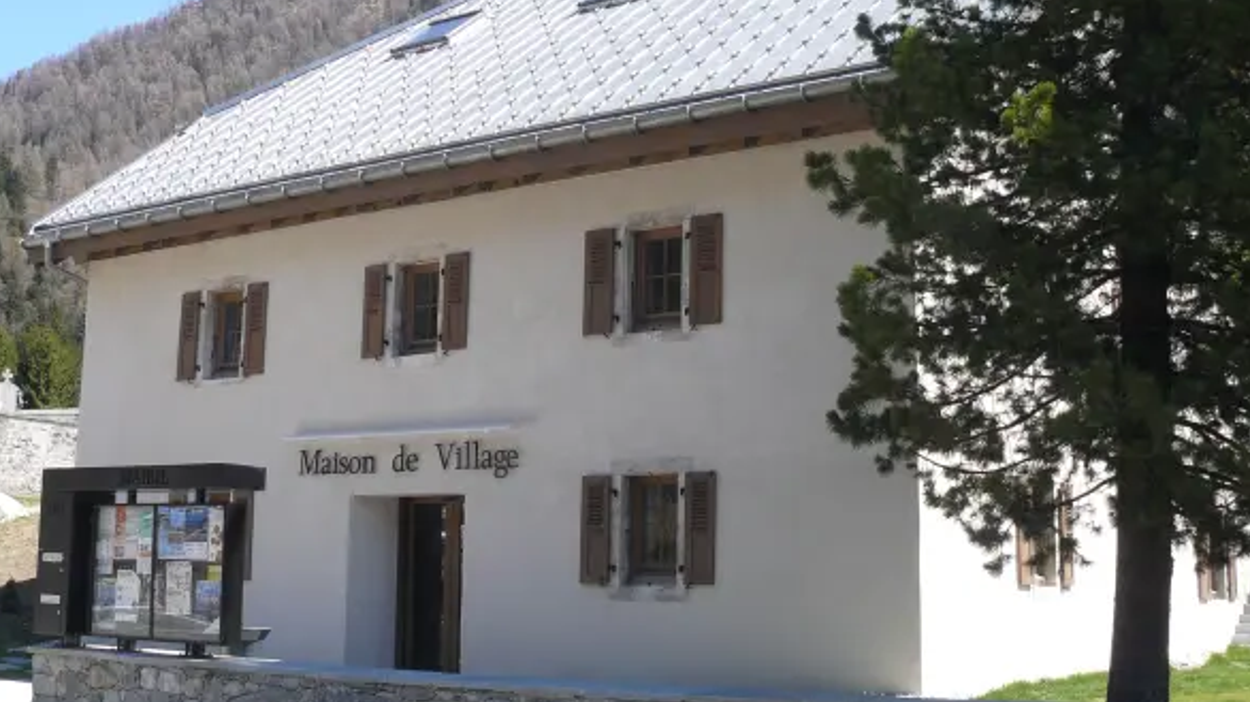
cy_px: 326
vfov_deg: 24.9
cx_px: 621
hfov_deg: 42.9
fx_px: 1590
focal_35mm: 48
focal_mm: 6
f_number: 5
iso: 100
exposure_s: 1/250
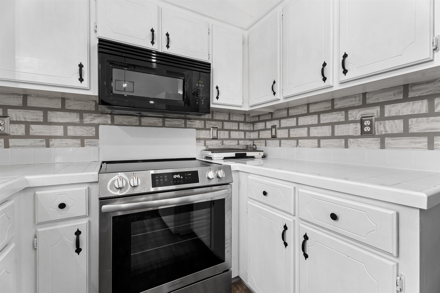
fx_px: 196
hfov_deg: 96.7
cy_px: 146
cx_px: 220
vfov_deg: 73.7
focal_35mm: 16
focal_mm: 16
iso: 640
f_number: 8
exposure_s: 1/4
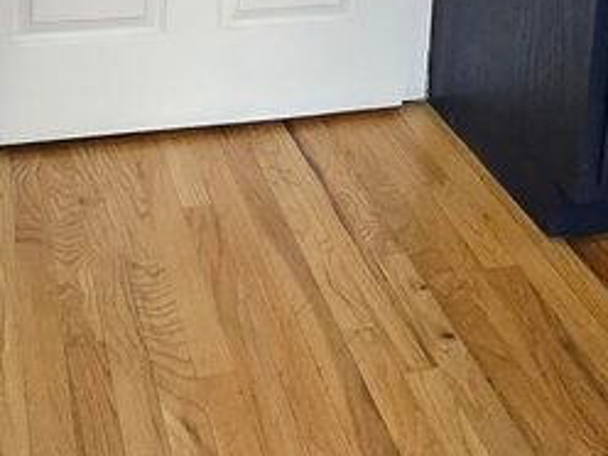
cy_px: -223
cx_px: 333
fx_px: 1107
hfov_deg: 30.7
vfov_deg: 20.1
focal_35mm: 63
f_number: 2.2
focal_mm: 1.7
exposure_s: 1/60
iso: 400
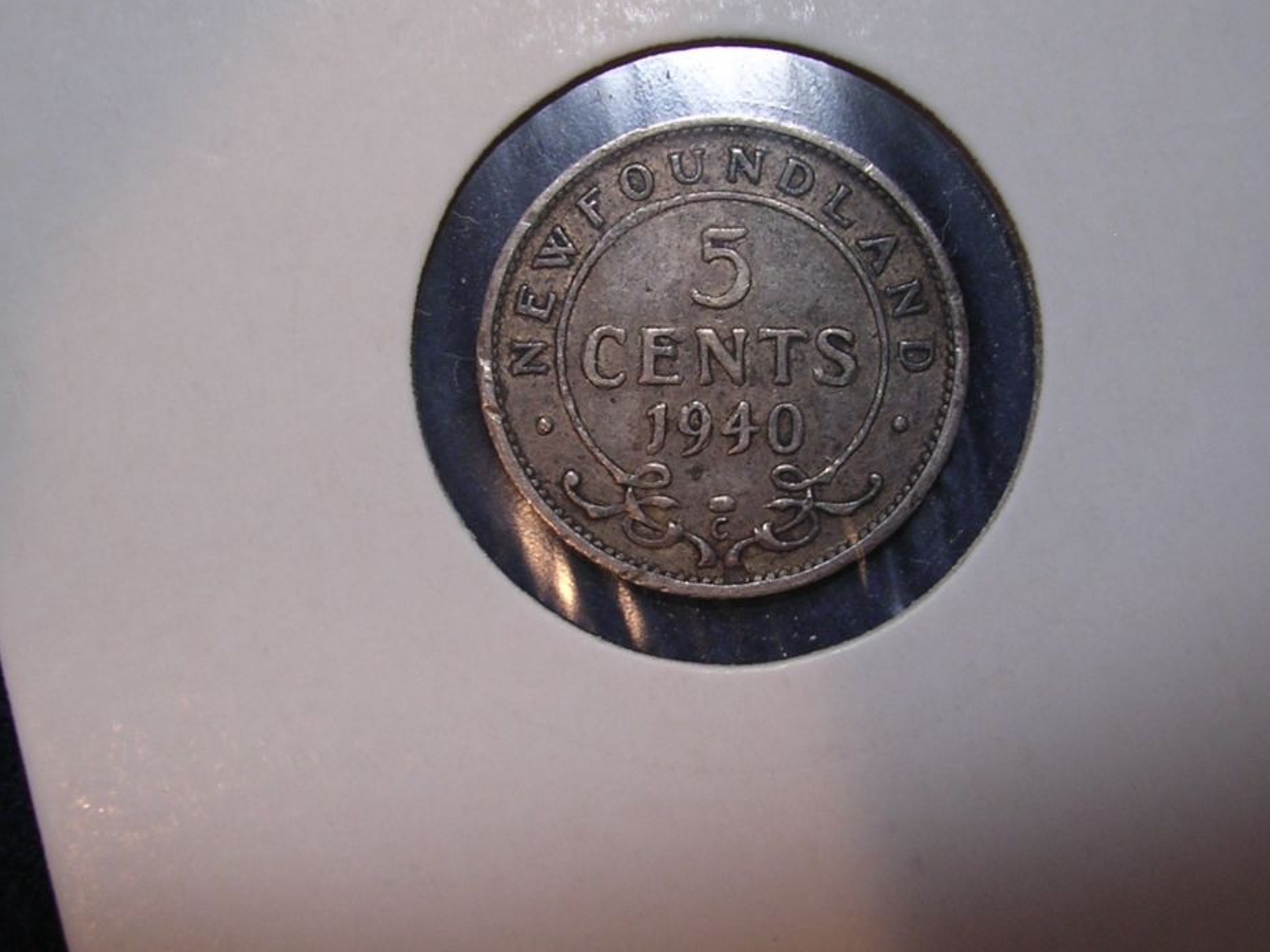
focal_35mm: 41
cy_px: 442
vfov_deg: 35.1
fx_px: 1504
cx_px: 618
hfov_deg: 45.8
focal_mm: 5.8
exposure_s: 1/26.6
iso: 100
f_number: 2.8
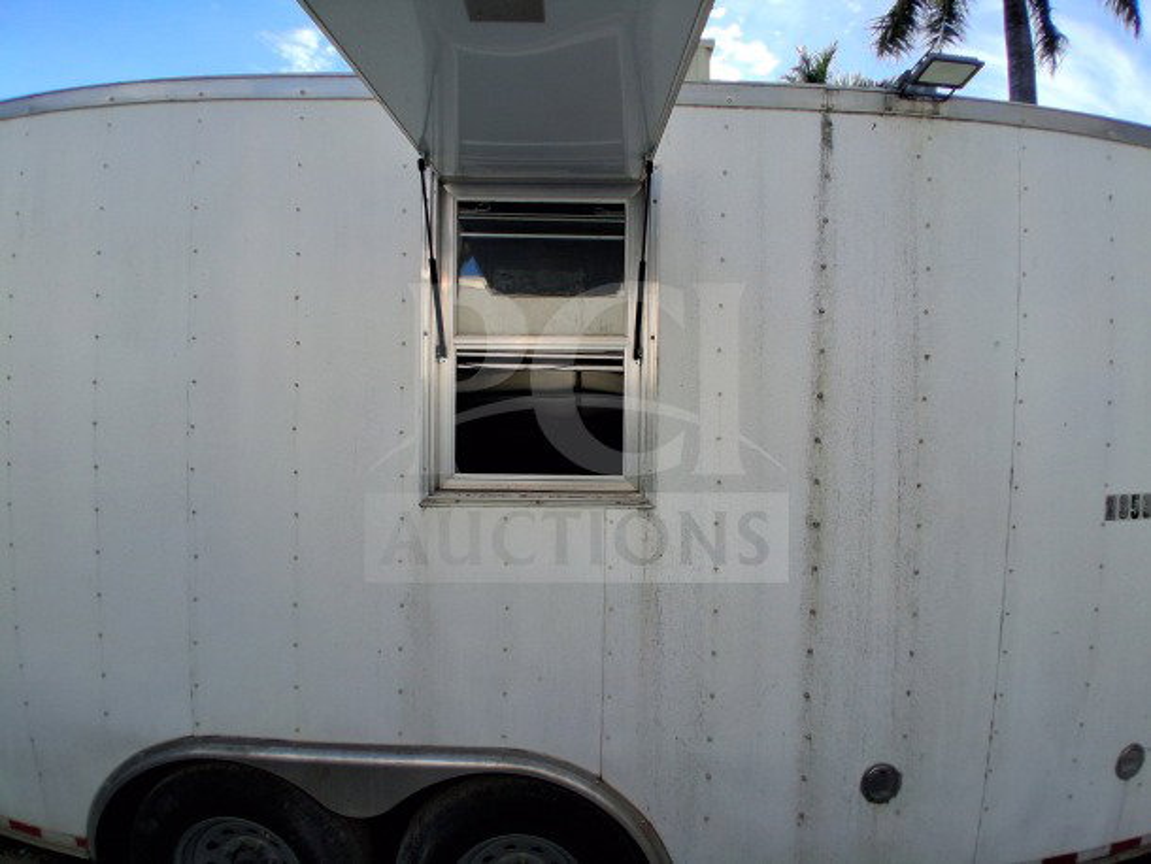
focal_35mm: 17
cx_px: 576
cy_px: 432
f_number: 2.2
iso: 50
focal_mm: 1.4
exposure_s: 1/858
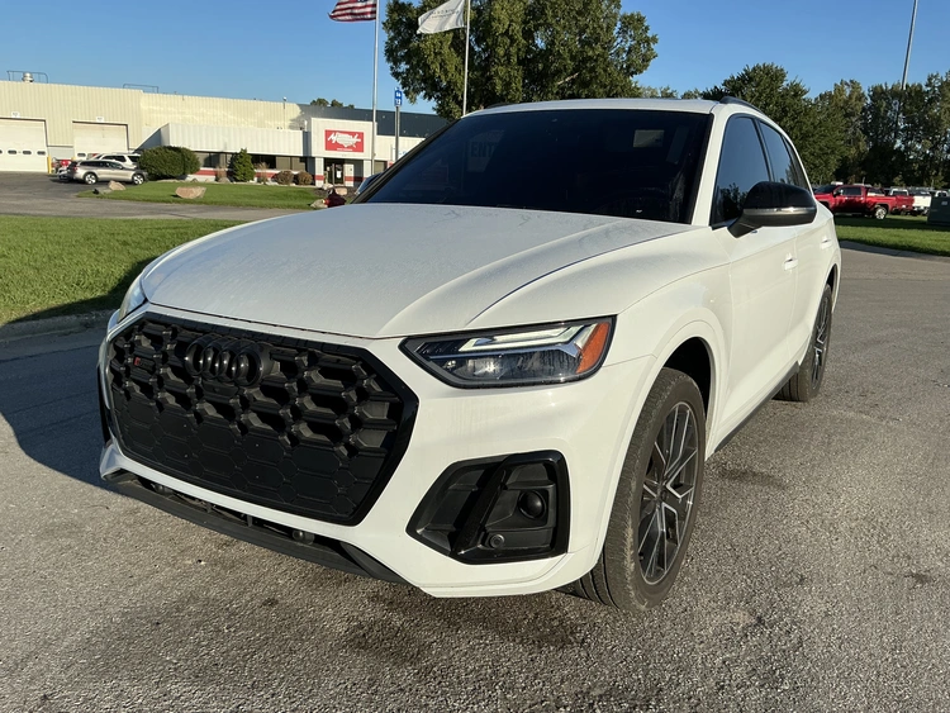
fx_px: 769
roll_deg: -1.4
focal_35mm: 28
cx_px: 475
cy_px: 356
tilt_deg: -12.4
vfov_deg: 49.8
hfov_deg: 63.4
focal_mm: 3
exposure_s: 1/2427
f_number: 1.8
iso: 25
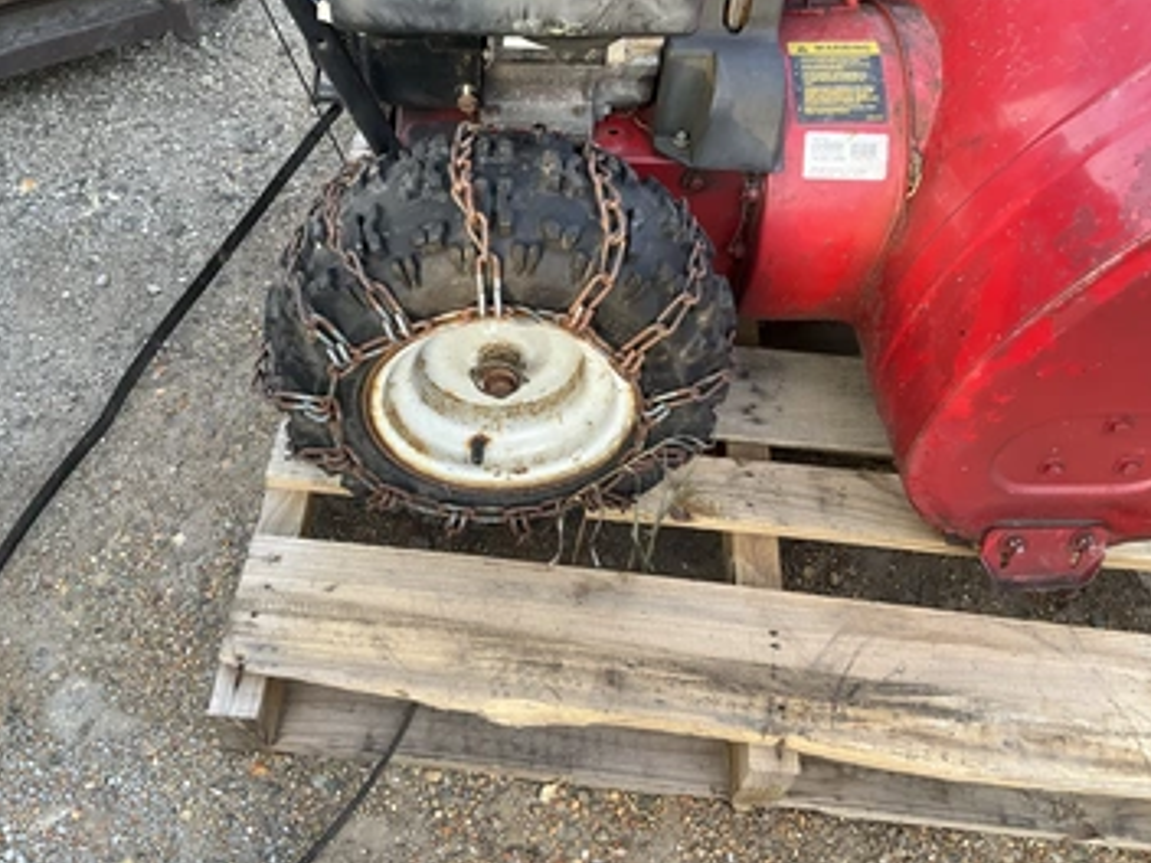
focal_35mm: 33
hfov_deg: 55.2
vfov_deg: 42.9
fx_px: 1097
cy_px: 389
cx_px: 510
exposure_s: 1/122
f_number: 1.8
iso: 50
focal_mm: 3
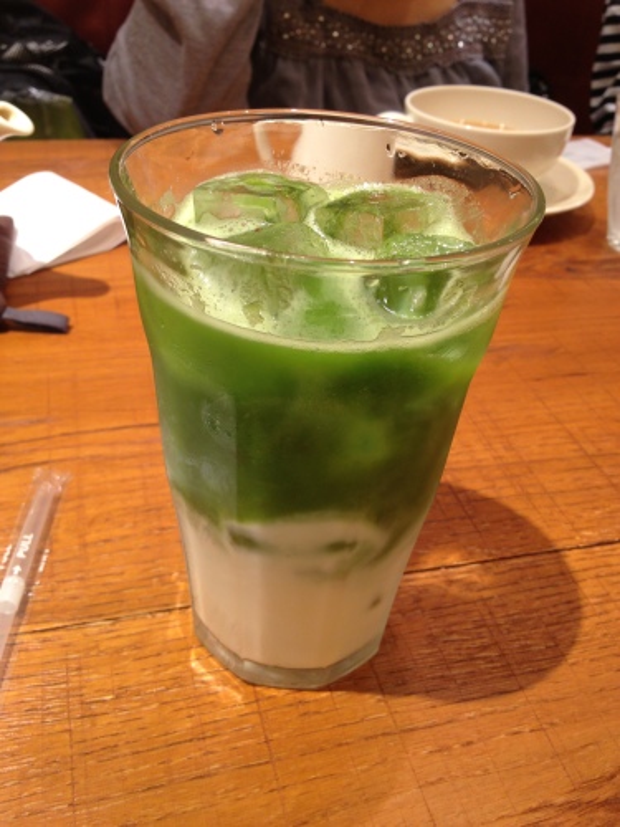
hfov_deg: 40.7
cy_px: 414
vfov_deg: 52.6
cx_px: 310
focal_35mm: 35
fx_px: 836
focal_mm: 4.28
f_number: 2.4
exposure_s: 1/24
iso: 50
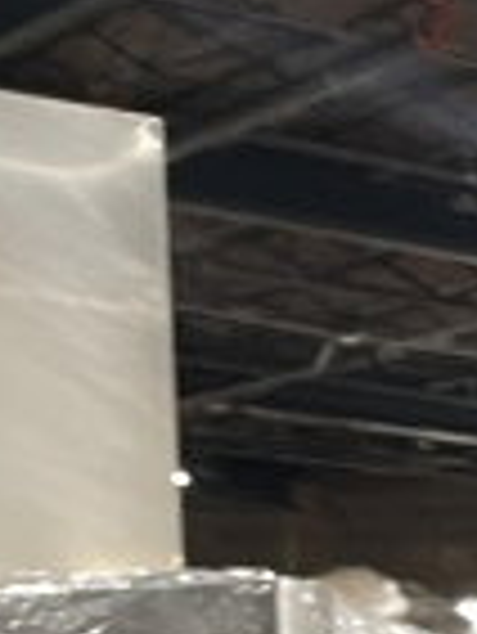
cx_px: 999
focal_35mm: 150
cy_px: 1805
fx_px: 2752
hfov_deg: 9.2
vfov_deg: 10.2
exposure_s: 1/60
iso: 200
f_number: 1.6
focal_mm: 4.2
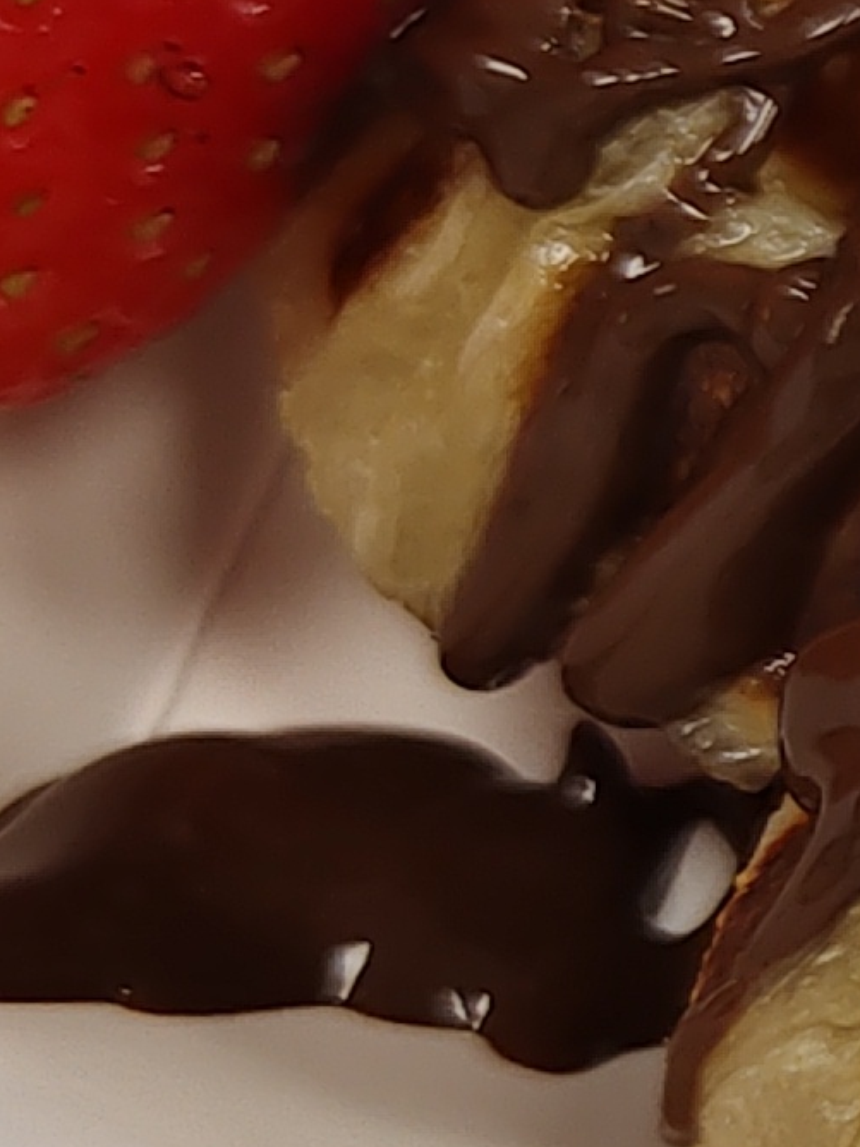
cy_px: 587
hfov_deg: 9.0
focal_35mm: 141
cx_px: 2359
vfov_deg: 14.0
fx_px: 4671
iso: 152
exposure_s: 1/100
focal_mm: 5.56
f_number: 1.88
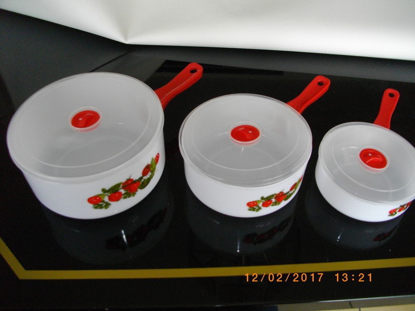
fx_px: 384
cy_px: 156
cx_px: 208
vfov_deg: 44.2
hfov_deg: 56.8
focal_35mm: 32
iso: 278
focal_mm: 5.7
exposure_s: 1/50
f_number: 2.9
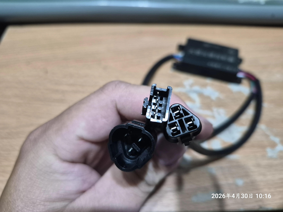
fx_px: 188
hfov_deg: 73.9
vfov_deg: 58.9
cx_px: 142
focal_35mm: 23
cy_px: 106
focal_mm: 5.4
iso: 1000
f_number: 1.8
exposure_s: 1/120
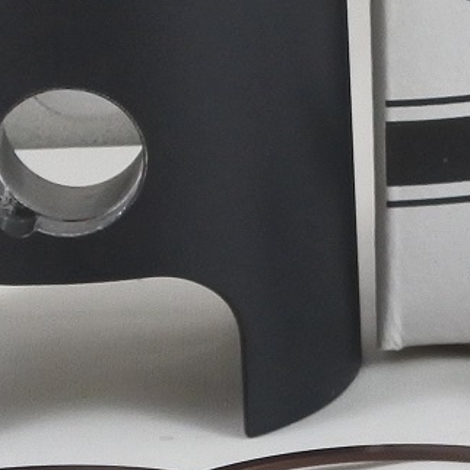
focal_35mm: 245
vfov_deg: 7.1
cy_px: 69
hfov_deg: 7.1
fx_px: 3764
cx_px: 409
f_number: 4.5
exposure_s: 1/125
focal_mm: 19.7
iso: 500
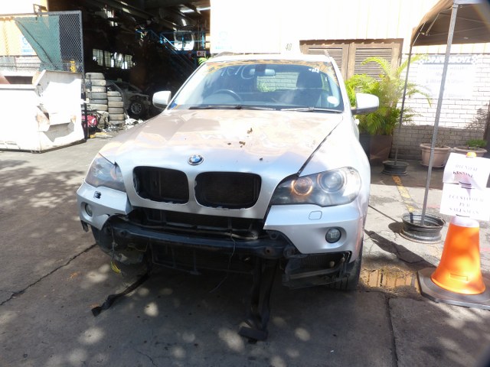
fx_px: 354
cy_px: 184
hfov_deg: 69.4
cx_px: 245
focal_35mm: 25
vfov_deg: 54.9
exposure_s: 1/125
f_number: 4
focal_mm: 4.5
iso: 80
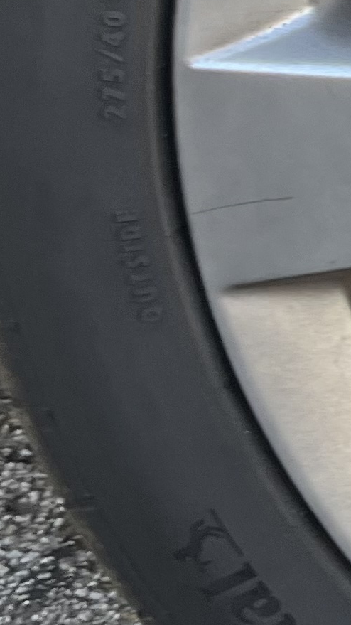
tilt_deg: -14.3
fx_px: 2152
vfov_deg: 15.7
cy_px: -192
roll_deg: +6.1
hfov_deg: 8.0
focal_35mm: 130
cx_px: 1037
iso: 40
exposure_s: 1/121
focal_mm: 5.1
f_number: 1.6
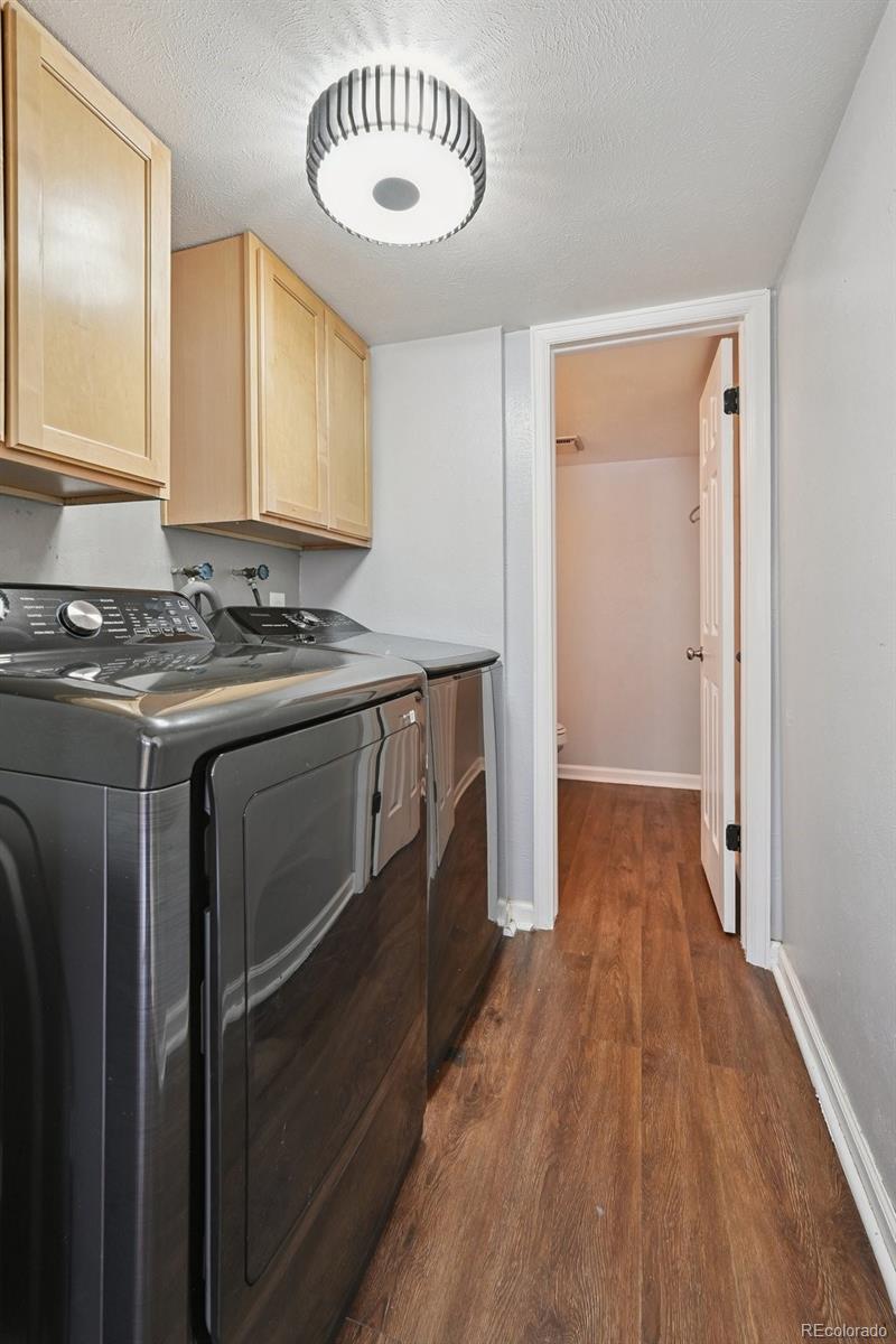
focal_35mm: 14
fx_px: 541
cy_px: 672
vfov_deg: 102.3
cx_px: 448
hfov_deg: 79.2
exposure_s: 1/3.33
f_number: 10
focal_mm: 14.5
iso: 400
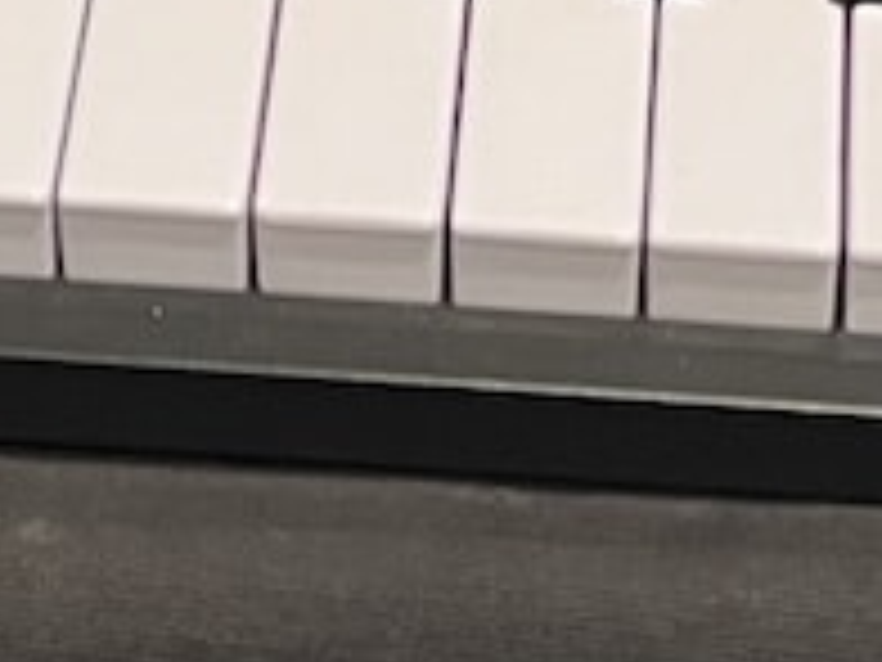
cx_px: 486
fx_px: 5070
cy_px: -1452
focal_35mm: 199
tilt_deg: -37.8
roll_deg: +2.2
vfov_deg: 6.6
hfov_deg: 9.9
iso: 250
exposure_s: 1/50
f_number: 1.6
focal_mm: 5.1
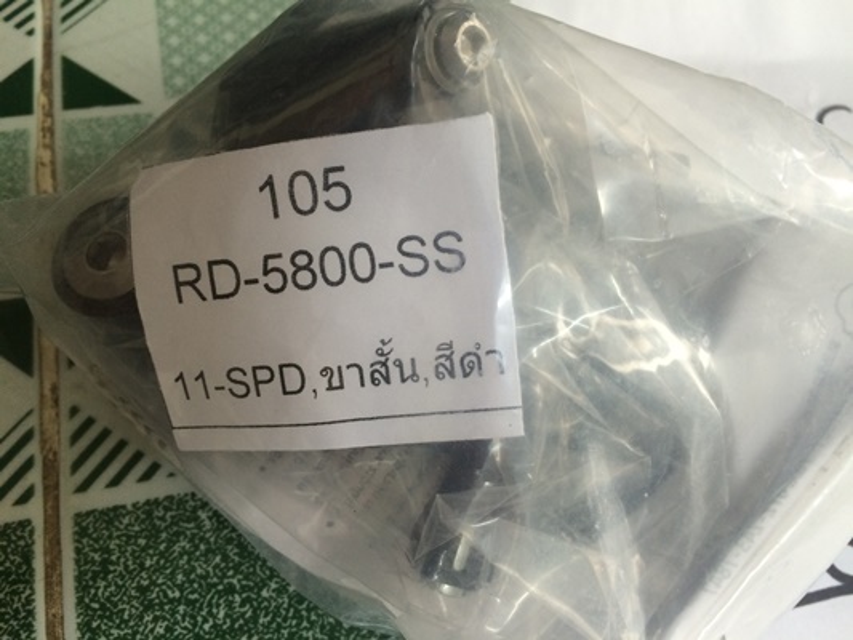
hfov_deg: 61.6
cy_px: 320
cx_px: 426
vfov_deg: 48.2
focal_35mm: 29
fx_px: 715
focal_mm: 4.15
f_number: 2.2
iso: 160
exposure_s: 1/33
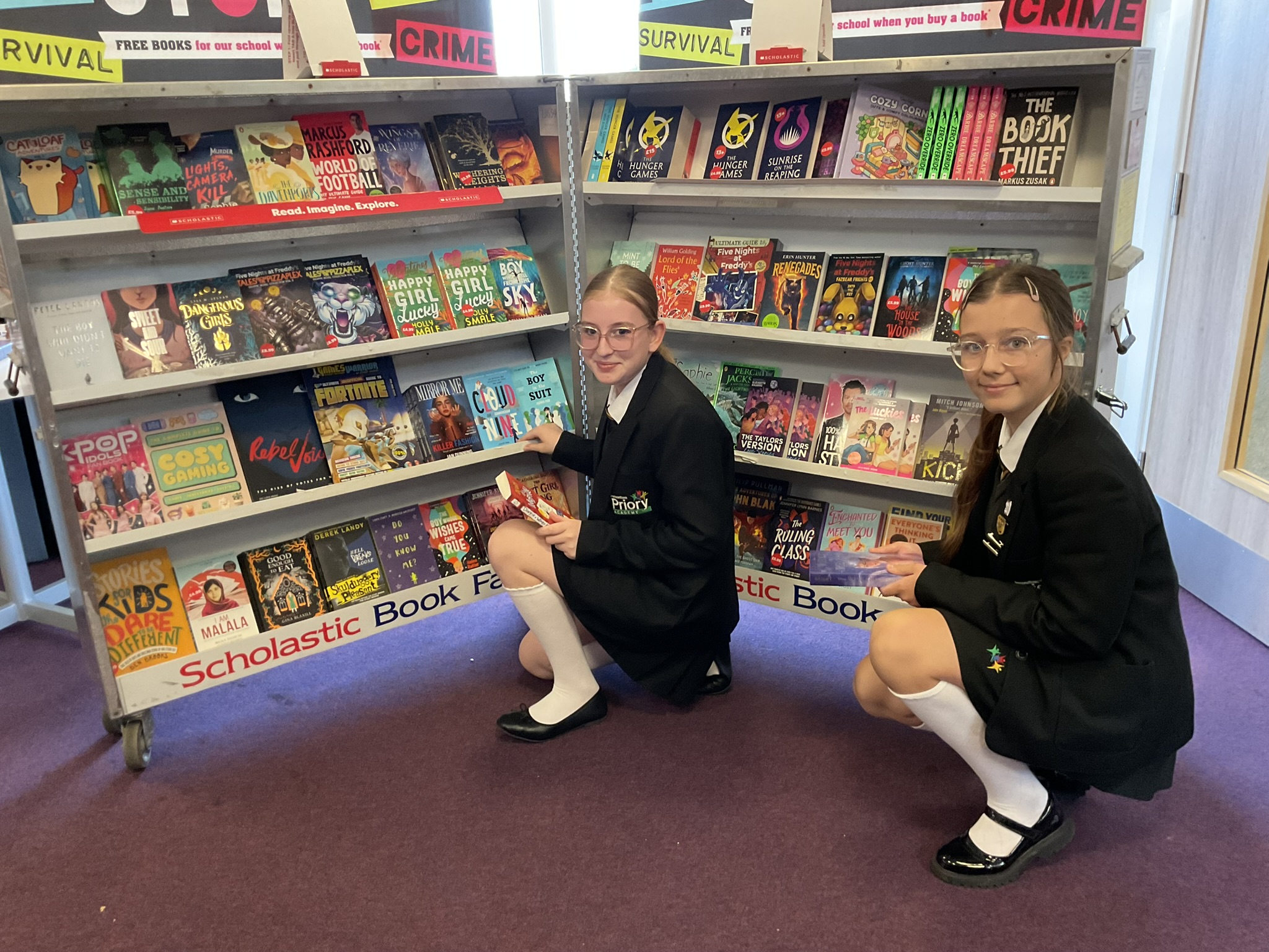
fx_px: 1063
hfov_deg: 61.7
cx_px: 634
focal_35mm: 29
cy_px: 476
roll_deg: +1.5
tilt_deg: -18.7
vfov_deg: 48.2
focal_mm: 3
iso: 250
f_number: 1.8
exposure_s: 1/50
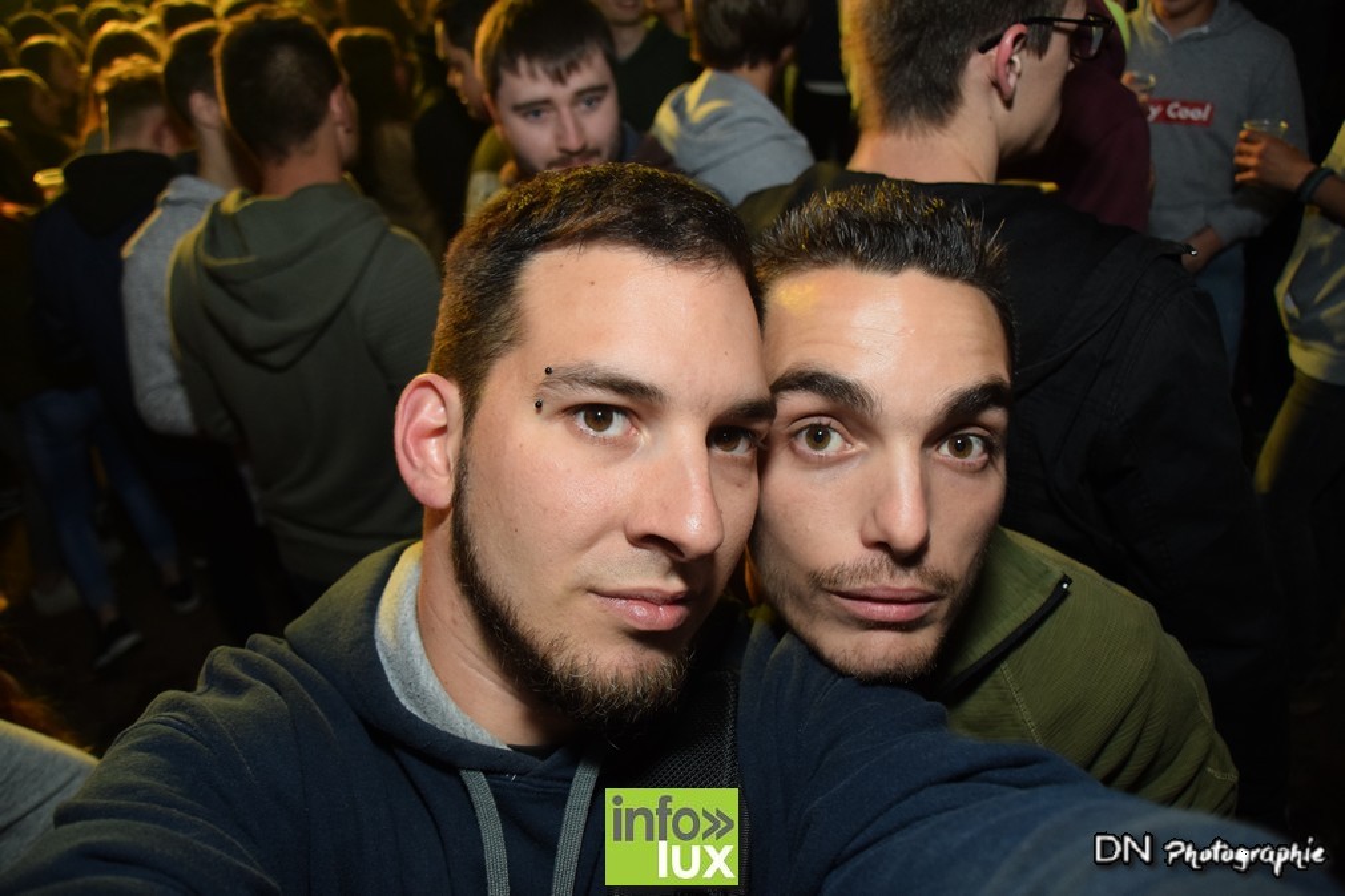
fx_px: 1009
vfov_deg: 47.9
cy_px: 448
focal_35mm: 27
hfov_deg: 67.4
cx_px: 672
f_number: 3.5
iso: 1600
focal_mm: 18
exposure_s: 1/60
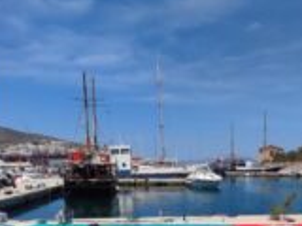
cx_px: 209
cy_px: 217
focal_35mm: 40
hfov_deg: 45.9
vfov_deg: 33.4
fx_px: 349
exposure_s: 1/2420
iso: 50
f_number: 2.2
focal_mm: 1.65
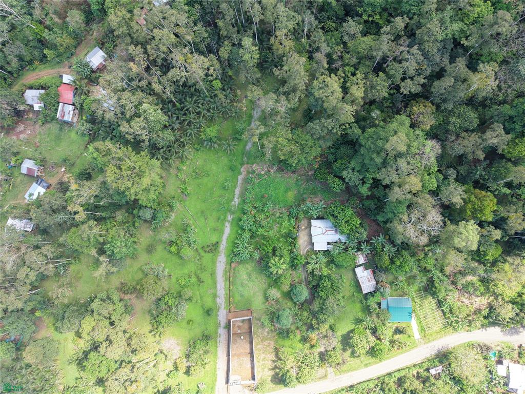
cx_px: 262
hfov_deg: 71.6
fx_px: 364
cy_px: 197
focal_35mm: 24
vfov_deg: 56.8
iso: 200
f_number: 1.8
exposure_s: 1/500
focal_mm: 8.67
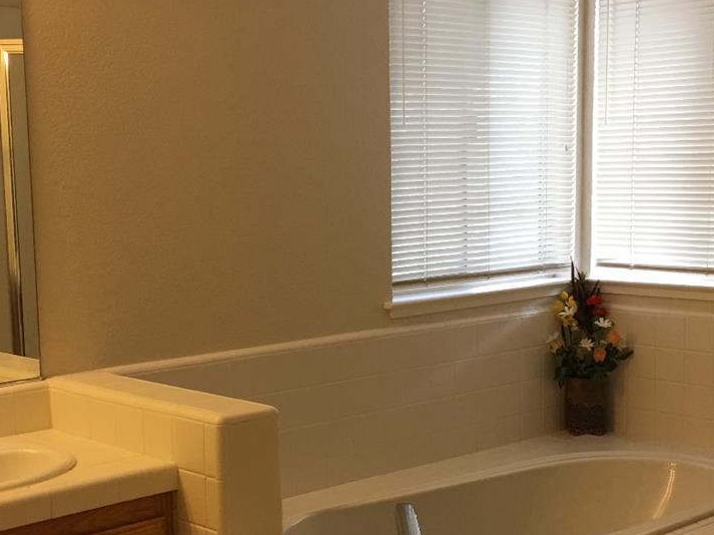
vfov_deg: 23.9
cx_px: 336
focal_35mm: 61
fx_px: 1258
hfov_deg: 31.7
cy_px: 342
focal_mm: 4.15
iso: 40
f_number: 2.2
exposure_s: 1/30
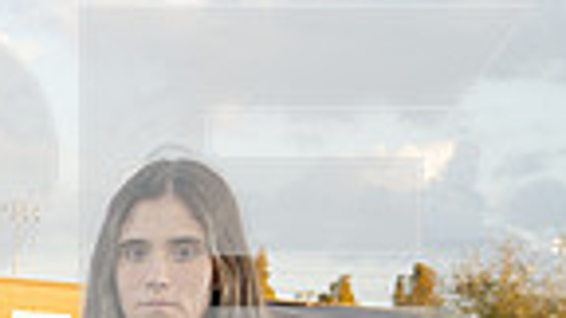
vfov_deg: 8.2
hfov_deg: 13.8
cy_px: 689
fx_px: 2086
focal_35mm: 139
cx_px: -456
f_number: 4
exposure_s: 1/160
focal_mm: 33
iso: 160
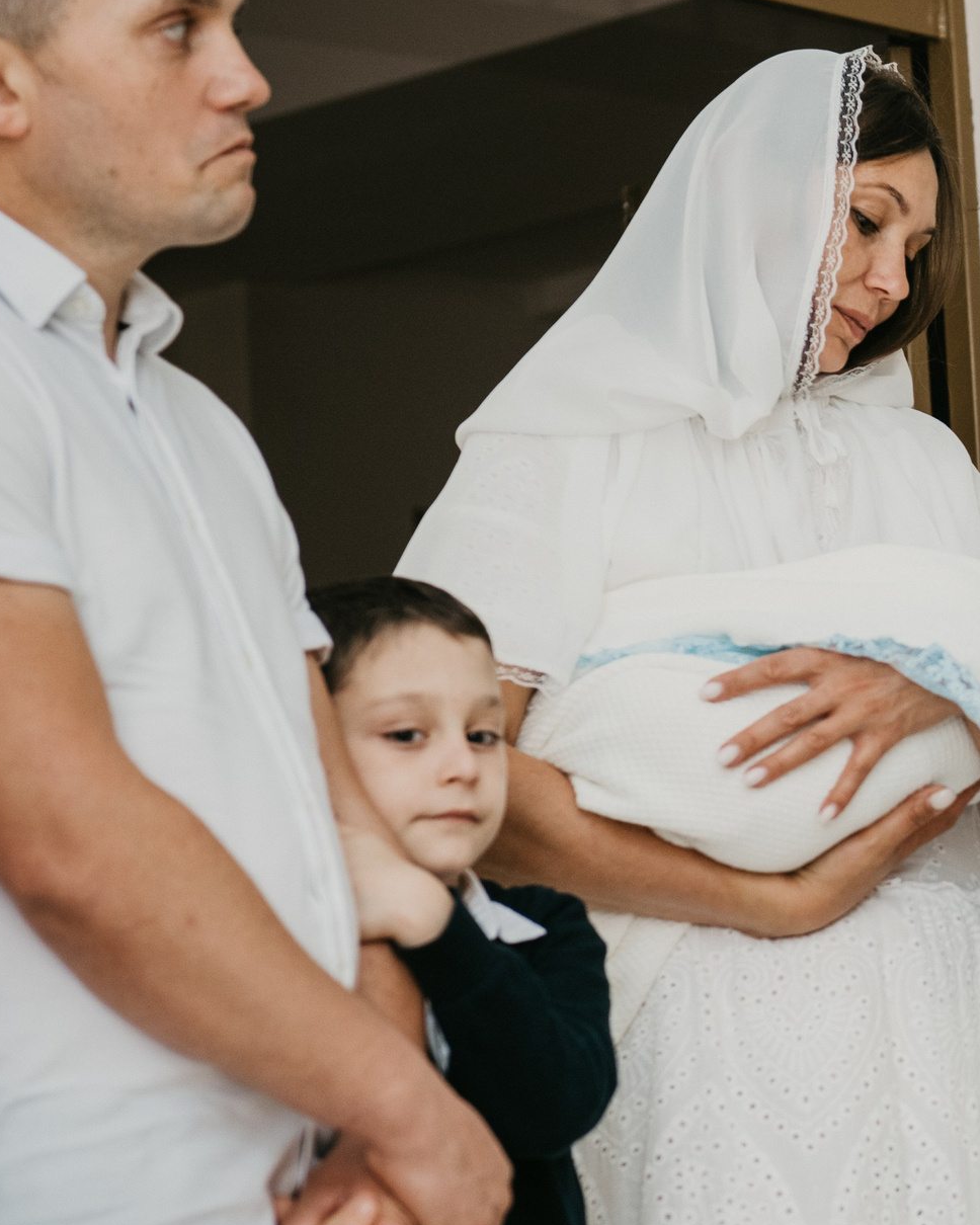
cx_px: 1192
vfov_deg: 13.9
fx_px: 5039
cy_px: 602
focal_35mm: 139
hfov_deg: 10.9
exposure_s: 1/160
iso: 200
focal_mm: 70
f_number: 4
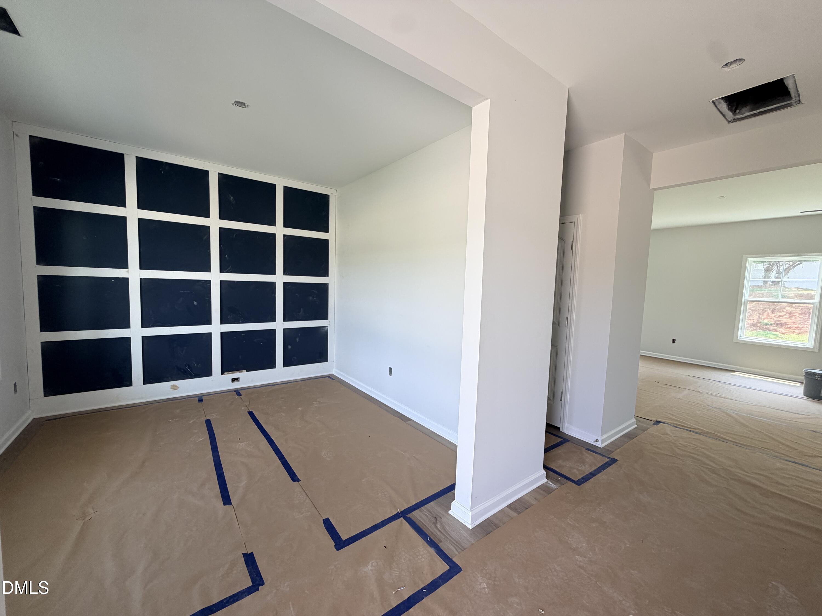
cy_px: 308
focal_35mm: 14
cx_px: 411
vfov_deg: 85.7
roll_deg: -1.4
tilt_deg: -4.8
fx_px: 332
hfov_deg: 102.1
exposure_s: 1/121
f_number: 2.2
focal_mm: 2.22
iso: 80
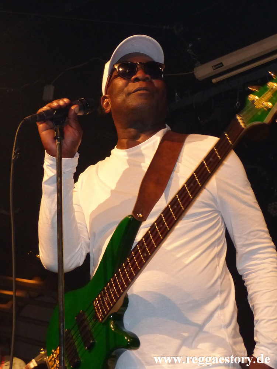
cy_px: 184
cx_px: 138
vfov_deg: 32.7
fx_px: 629
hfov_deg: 24.8
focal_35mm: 59
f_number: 2.8
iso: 400
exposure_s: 1/40
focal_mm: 10.5
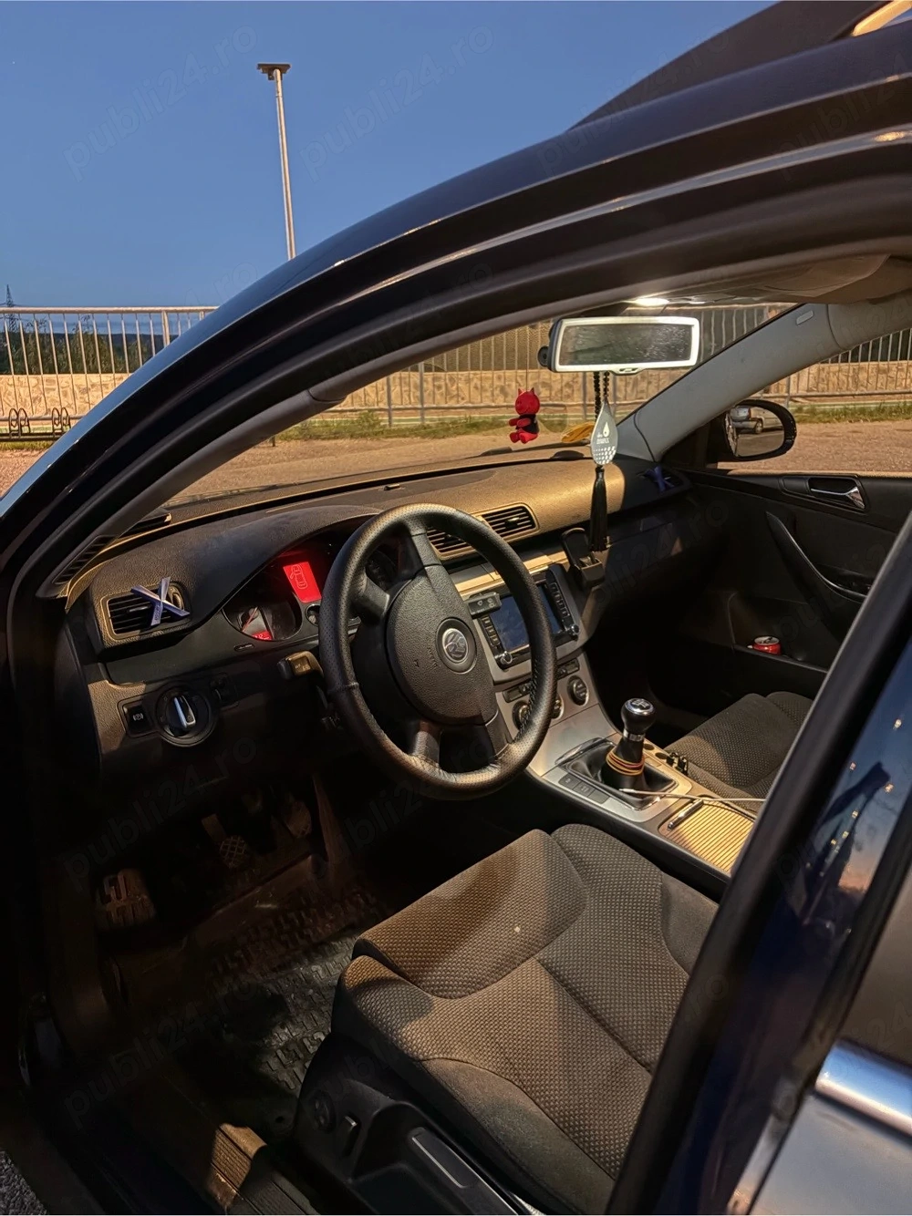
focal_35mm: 26
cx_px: 456
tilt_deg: -14.2
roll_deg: +1.0
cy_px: 608
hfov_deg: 53.0
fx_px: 914
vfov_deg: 67.3
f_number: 1.6
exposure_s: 1/17
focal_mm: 5.96
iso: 1000
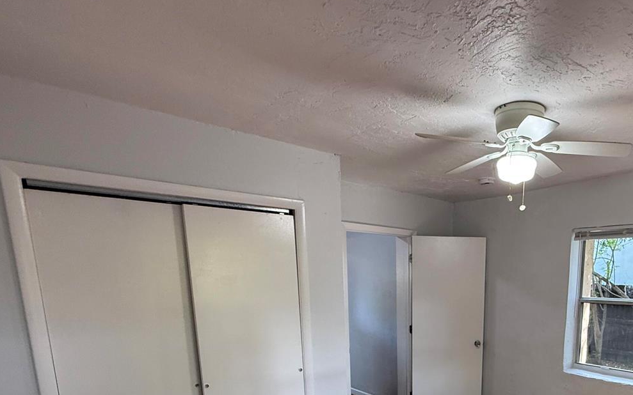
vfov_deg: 46.2
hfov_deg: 71.3
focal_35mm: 24
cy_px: 354
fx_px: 414
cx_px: 449
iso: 200
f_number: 2.2
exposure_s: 1/60
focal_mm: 2.22
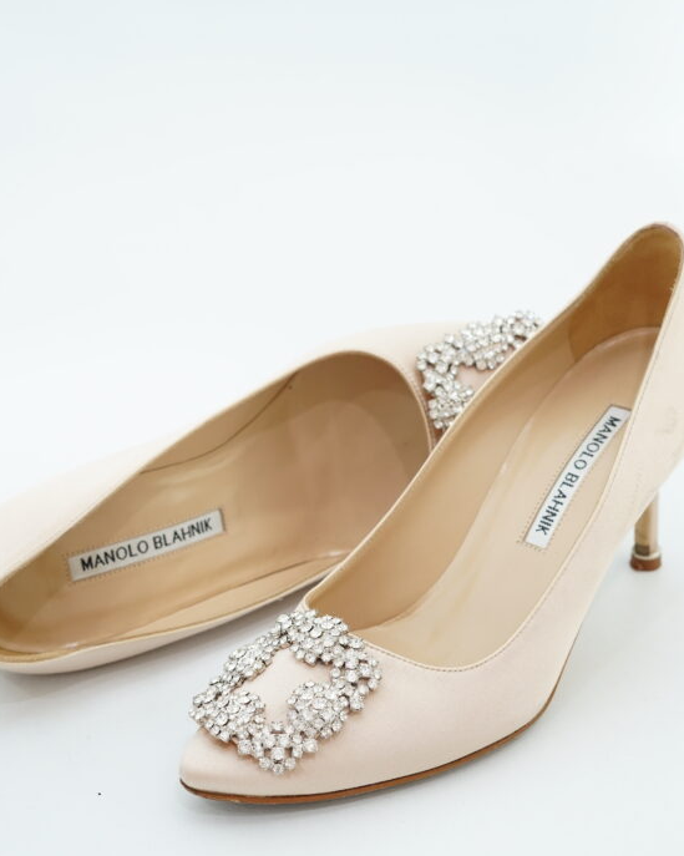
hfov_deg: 21.8
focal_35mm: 70
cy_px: 402
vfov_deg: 27.1
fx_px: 1773
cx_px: 322
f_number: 6.3
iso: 640
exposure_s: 1/10
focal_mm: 50
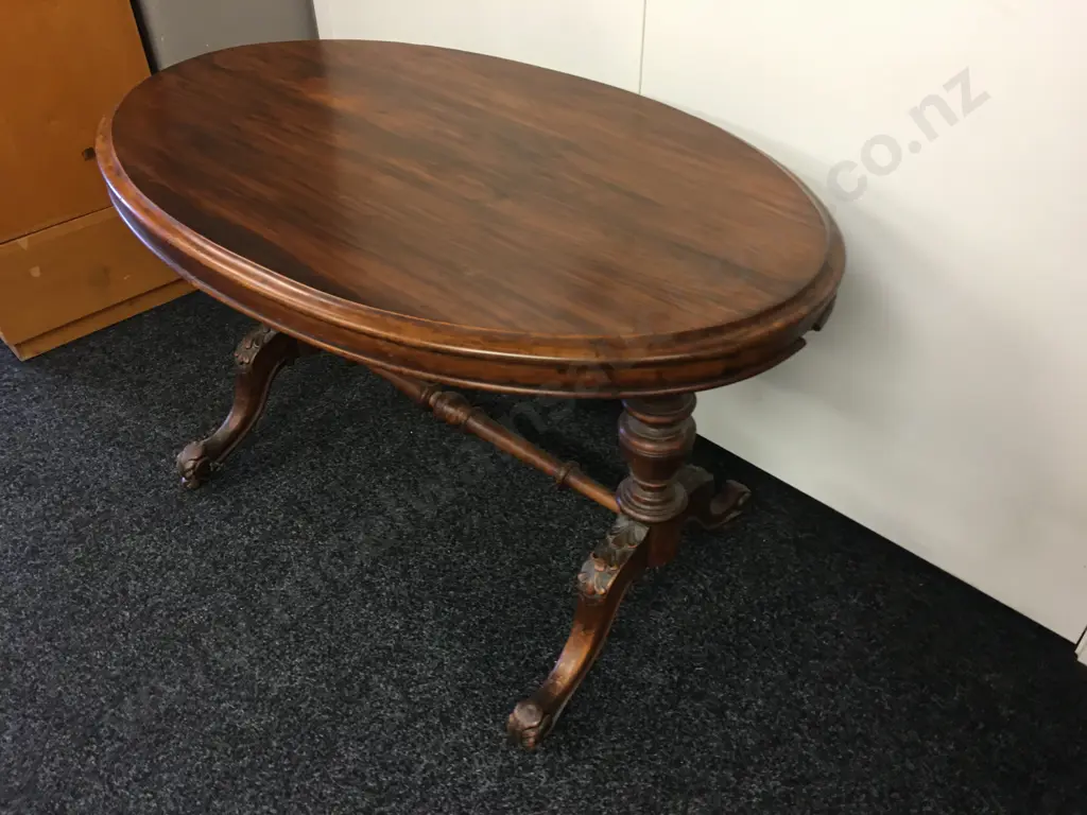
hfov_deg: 61.7
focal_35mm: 29
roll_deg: +0.7
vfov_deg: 48.2
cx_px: 544
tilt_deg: -34.0
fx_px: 911
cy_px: 408
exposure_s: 1/17
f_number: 2.2
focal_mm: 4.15
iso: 80
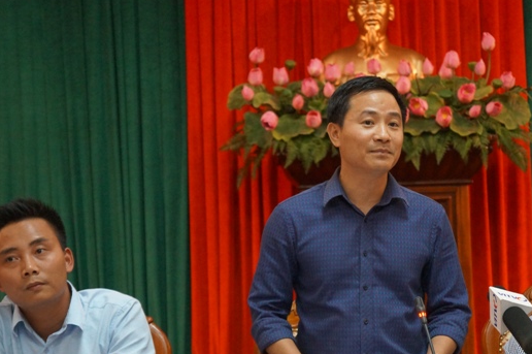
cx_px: 326
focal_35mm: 100
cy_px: 196
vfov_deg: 13.7
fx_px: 1472
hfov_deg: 20.5
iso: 3200
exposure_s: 1/80
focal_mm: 49
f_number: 5
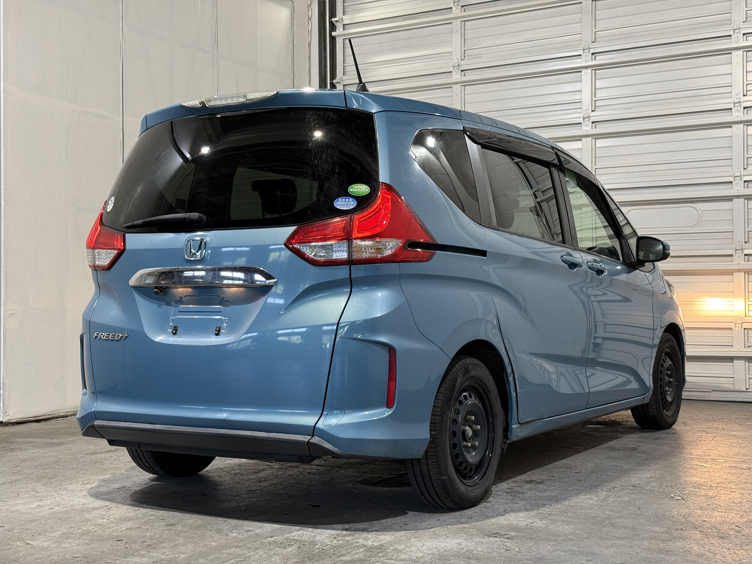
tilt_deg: +0.6
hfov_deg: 39.7
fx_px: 1043
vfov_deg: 30.3
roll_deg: -0.3
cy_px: 282
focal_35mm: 48
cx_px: 376
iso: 125
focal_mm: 6.76
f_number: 1.78
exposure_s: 1/60
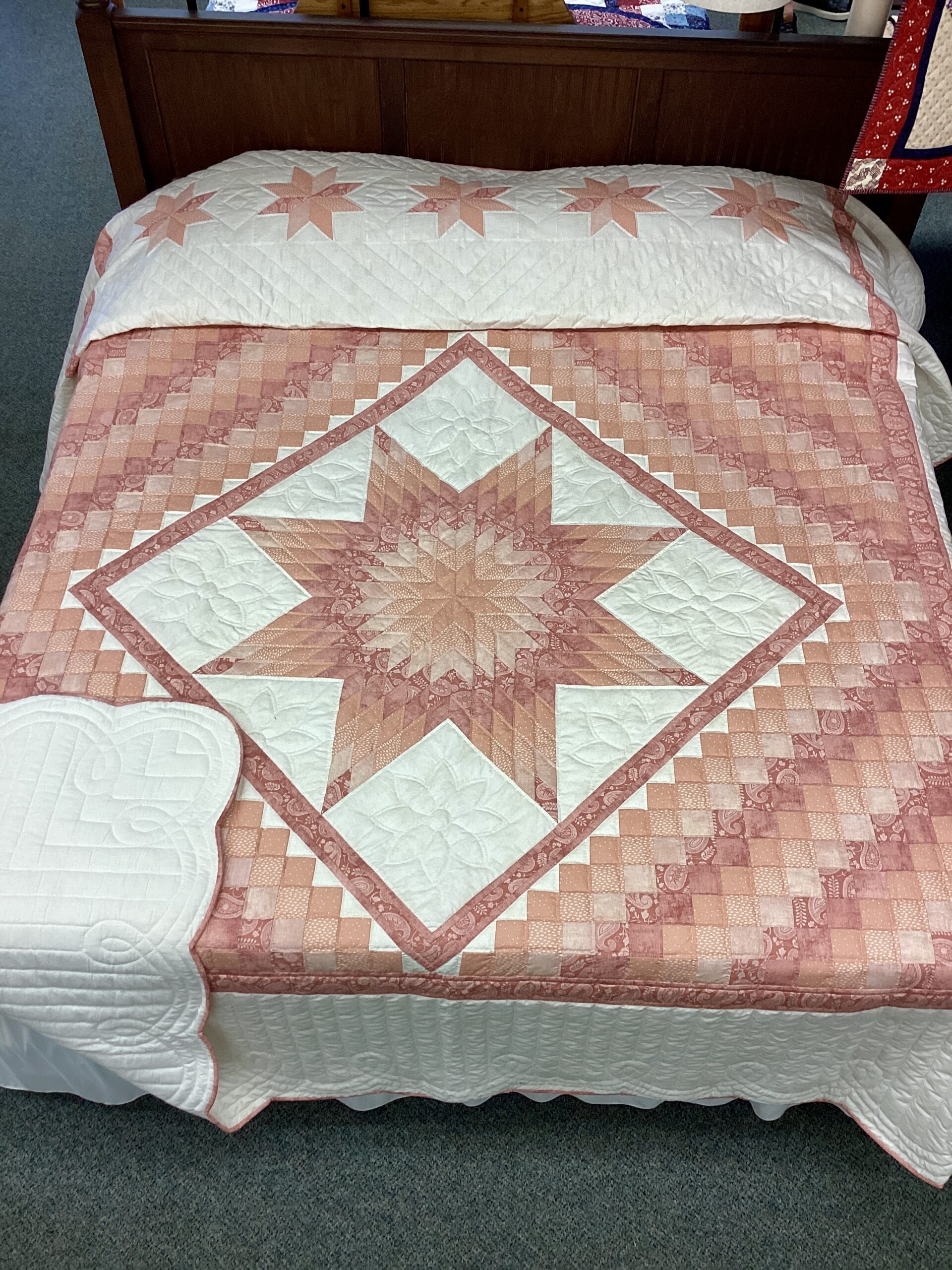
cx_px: 476
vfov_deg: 58.4
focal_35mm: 31
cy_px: 635
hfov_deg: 45.4
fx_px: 1137
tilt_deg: -53.8
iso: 64
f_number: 2.4
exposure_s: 1/60
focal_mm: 3.3
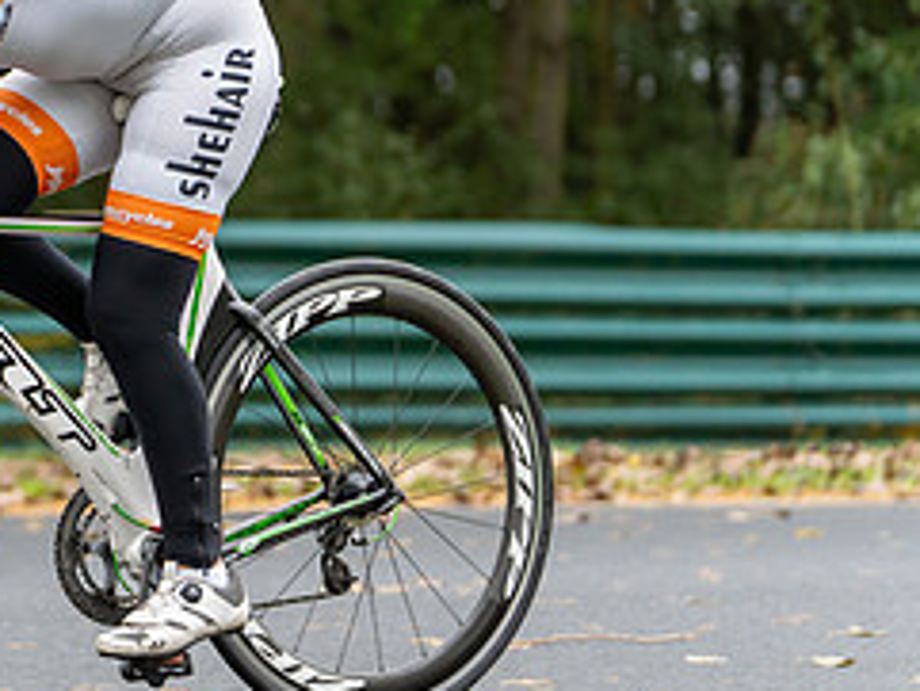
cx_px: -168
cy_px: 200
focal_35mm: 264
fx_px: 7020
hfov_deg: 7.4
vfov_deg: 5.6
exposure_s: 1/1250
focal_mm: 114
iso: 1250
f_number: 2.8
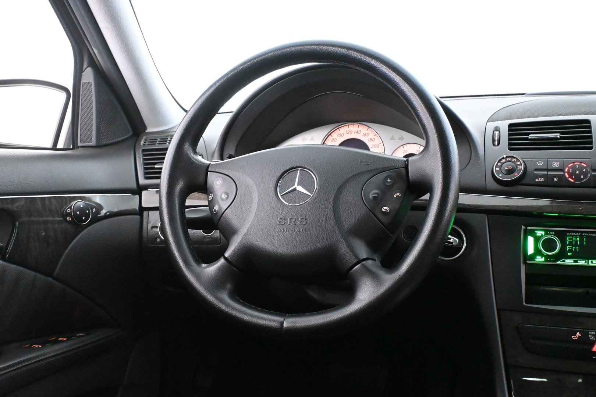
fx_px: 658
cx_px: 298
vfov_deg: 33.6
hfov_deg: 48.7
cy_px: 198
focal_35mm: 40
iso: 10000
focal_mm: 26.5
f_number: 4.5
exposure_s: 1/40
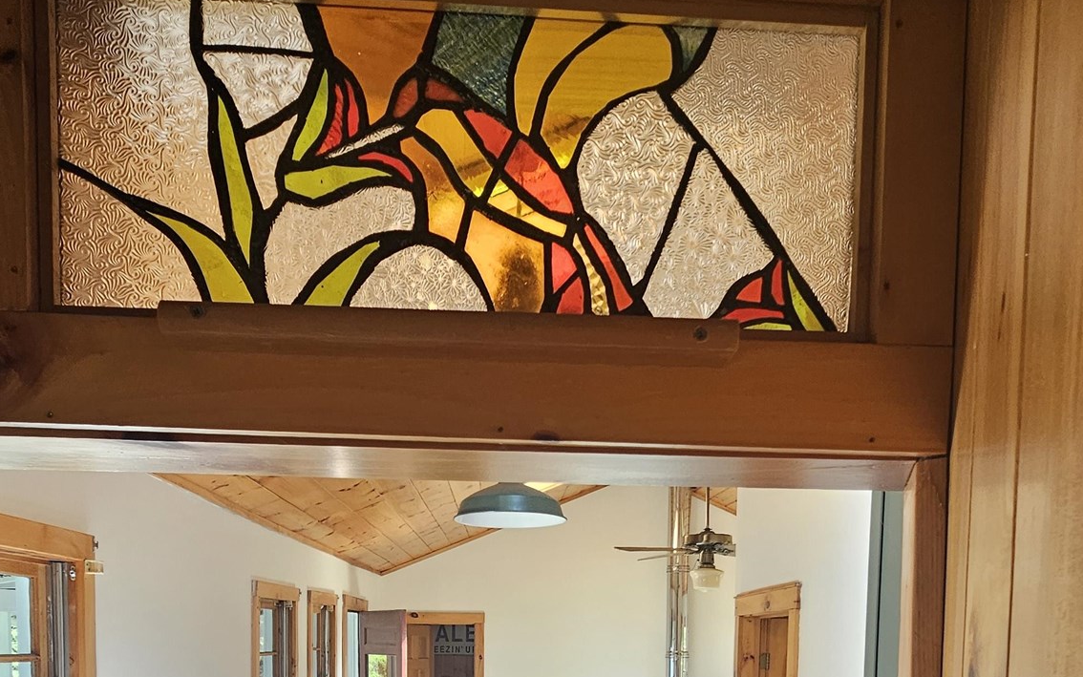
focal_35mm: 28
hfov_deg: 66.5
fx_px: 827
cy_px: 707
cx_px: 550
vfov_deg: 38.5
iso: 80
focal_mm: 2.2
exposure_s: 1/60
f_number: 2.2
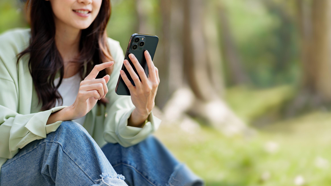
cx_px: 167
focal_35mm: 90
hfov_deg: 23.7
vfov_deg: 13.4
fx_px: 790
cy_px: 105
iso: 100
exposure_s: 1/1250
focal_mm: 85
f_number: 1.8
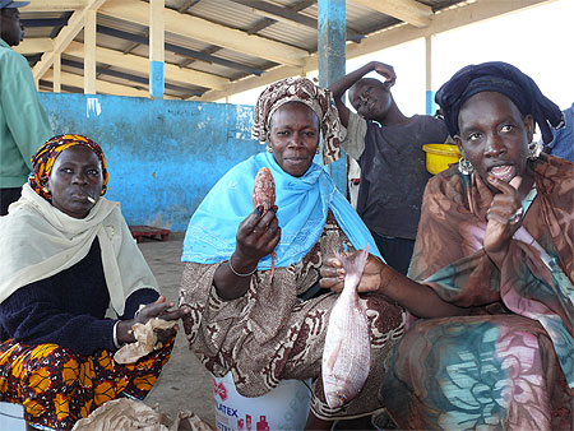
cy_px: 216
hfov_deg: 52.6
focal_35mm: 35
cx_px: 287
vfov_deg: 40.7
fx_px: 581
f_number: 2.8
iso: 100
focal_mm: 7.4
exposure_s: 1/100
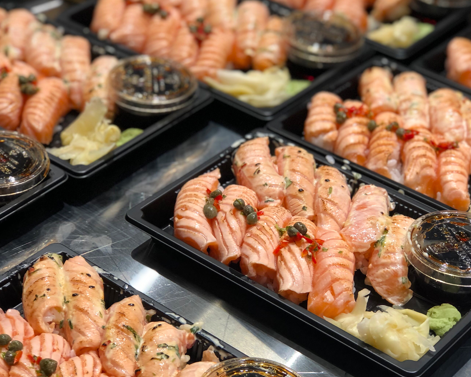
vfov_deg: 17.6
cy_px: 225
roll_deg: -3.0
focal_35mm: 87
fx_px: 1213
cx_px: 258
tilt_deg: -37.1
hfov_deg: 22.0
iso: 25
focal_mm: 6.6
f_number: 2.8
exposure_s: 1/33
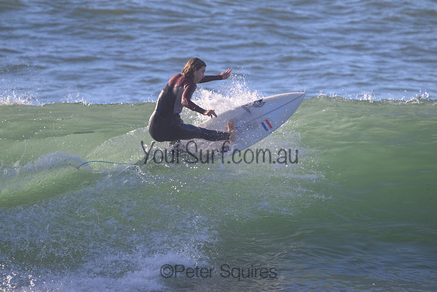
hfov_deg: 2.6
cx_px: 218
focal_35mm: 800
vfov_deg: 1.7
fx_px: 9713
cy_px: 146
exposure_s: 1/2000
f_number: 11
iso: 2200
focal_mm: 800
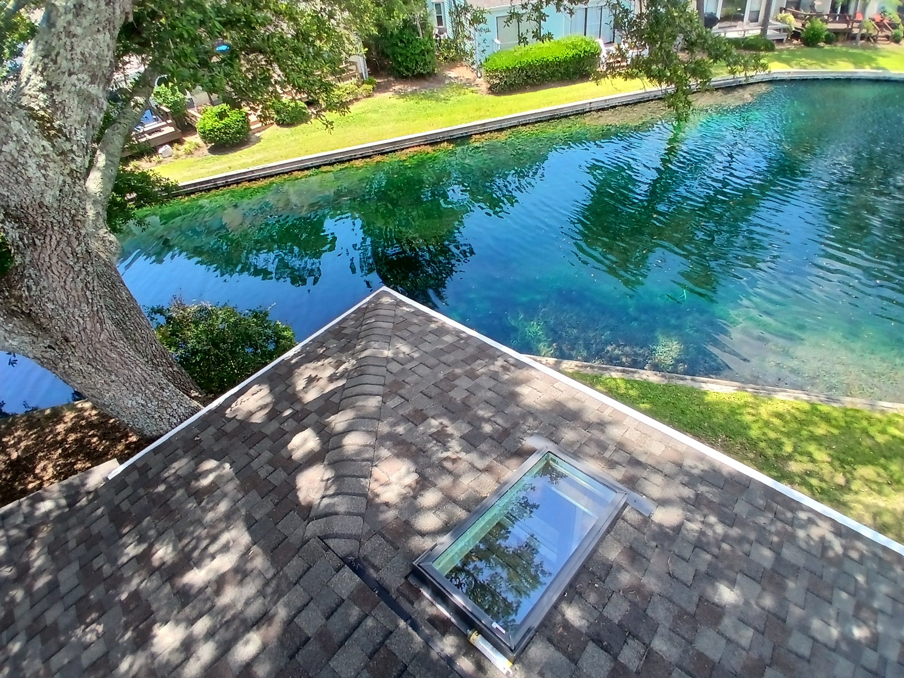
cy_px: 339
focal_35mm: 17
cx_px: 452
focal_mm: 1.4
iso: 50
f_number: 2.2
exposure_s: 1/270
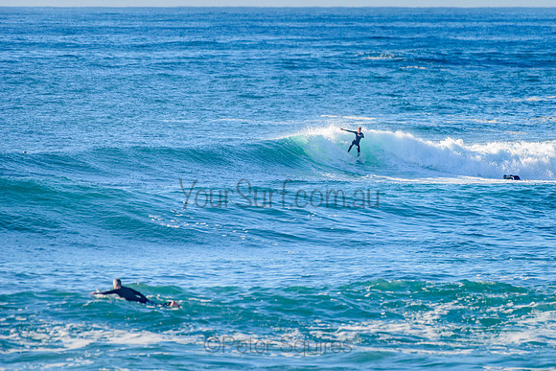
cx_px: 341
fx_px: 9473
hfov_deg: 3.4
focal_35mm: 613
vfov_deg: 2.2
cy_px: 158
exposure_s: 1/2000
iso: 320
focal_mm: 500
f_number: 5.6
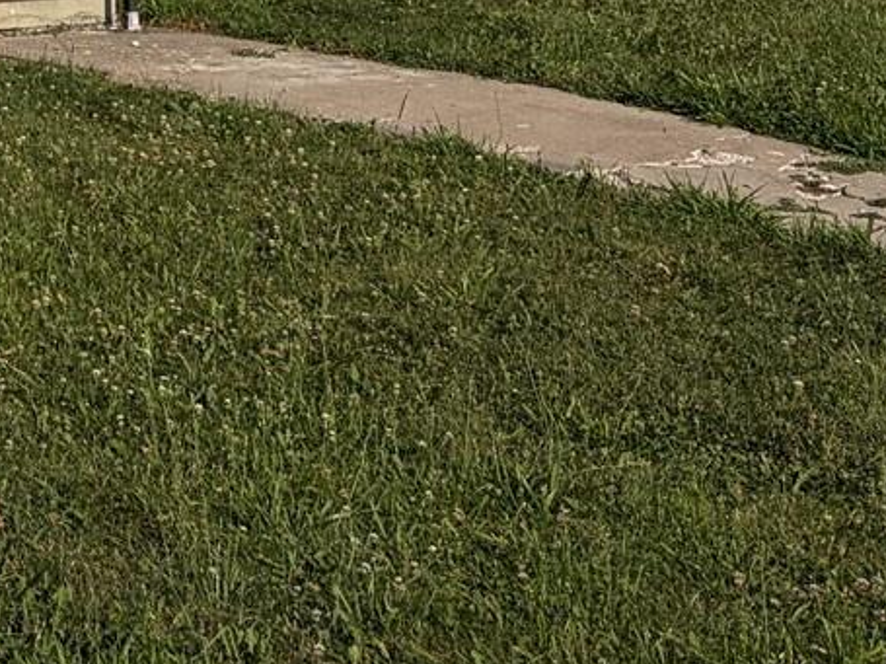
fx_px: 2994
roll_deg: +1.5
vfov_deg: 11.1
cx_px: -709
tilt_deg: +8.5
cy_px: -781
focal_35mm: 117
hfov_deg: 14.7
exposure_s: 1/7813
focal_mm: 5.96
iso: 64
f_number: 1.6
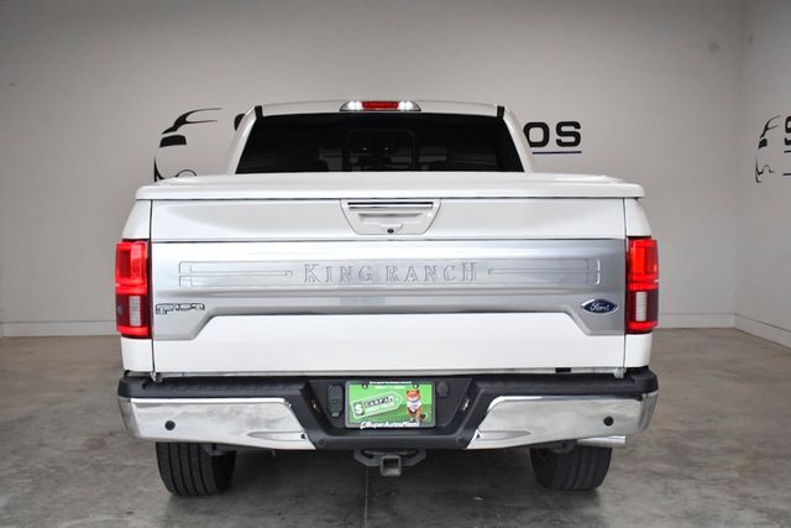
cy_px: 264
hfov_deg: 48.4
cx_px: 396
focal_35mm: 40
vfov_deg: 33.4
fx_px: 879
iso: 1250
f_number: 4
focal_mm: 27
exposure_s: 1/2500
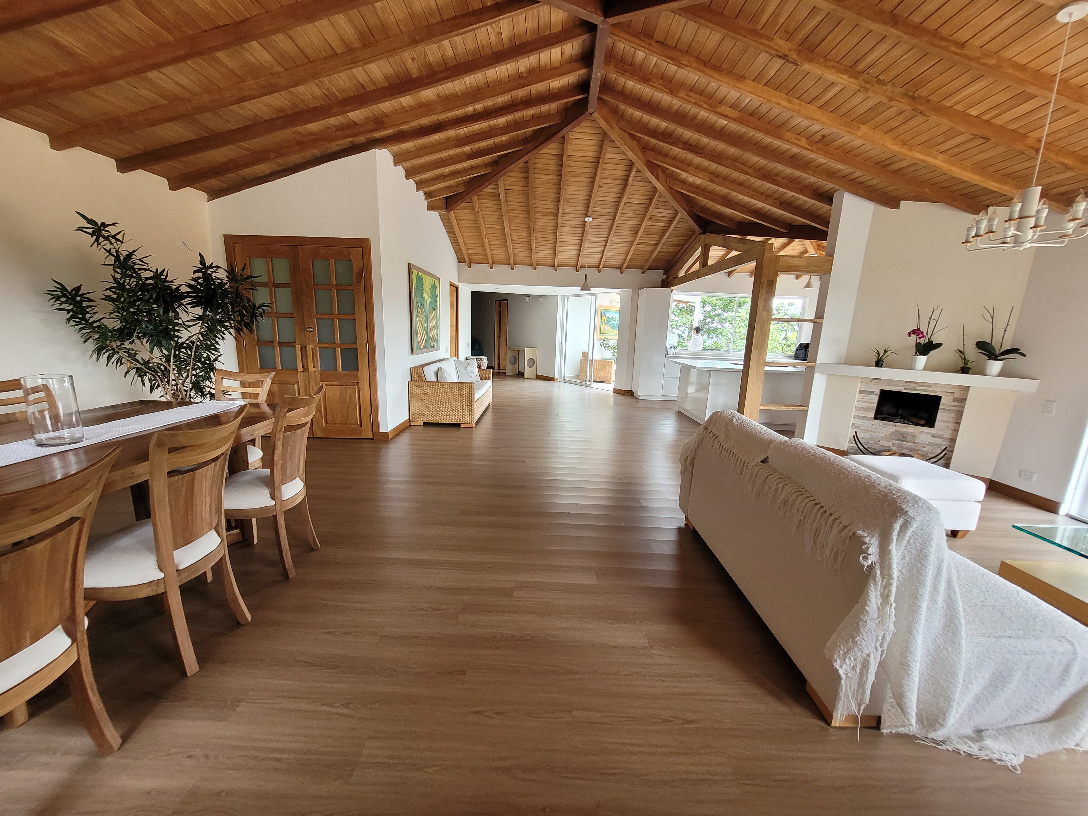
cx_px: 544
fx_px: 409
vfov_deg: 89.9
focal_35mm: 13
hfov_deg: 106.2
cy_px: 408
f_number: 2.2
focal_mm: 1.74
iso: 100
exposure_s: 1/50
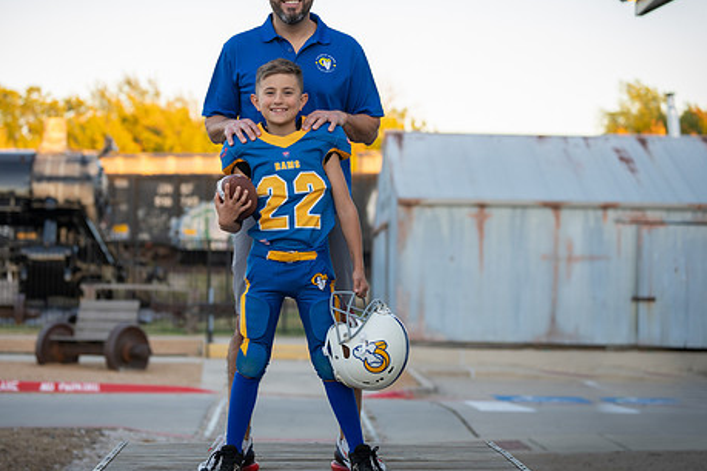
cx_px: 308
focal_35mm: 91
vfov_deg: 15.0
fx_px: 1787
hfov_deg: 22.4
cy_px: 195
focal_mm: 70
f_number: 2.8
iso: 320
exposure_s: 1/320
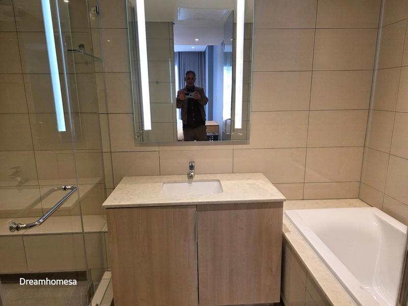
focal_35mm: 23
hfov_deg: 73.9
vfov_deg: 58.9
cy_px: 153
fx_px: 271
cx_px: 204
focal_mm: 6.3
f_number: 1.7
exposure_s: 1/100
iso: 200
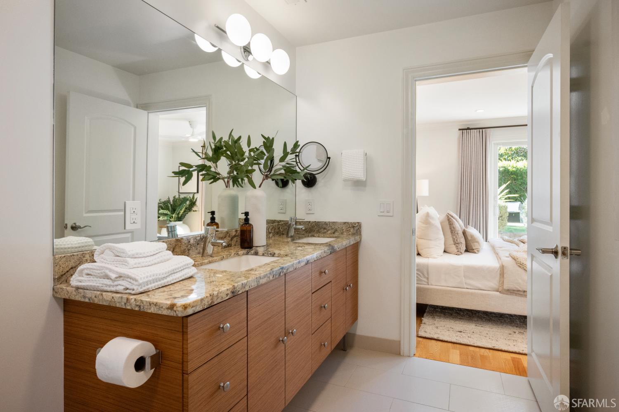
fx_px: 335
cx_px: 310
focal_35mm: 20
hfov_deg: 85.4
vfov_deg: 63.2
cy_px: 206
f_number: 7.1
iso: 1600
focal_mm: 19.5
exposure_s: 1/125
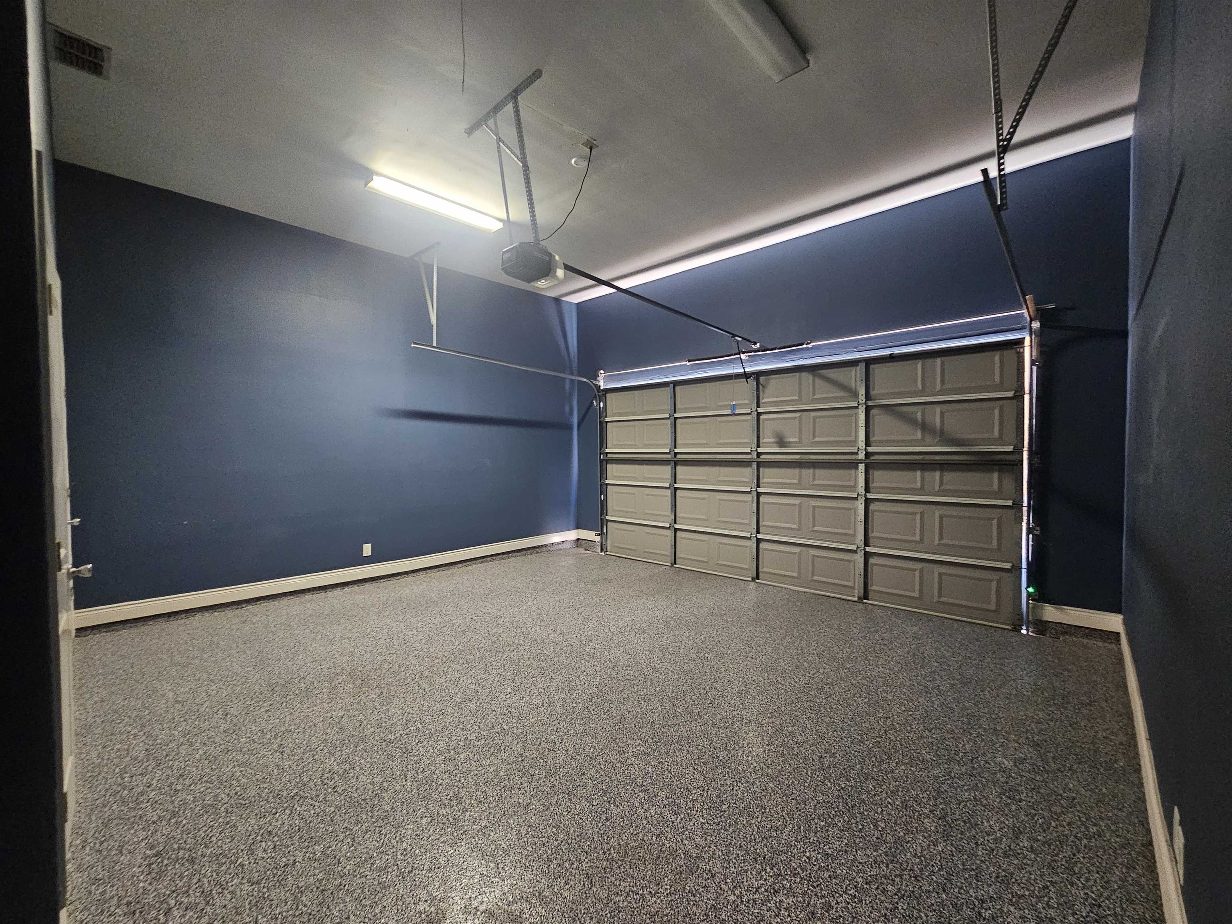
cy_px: 462
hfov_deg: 106.2
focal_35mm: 13
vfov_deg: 89.9
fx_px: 463
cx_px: 616
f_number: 2.2
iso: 800
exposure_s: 1/24
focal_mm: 2.2
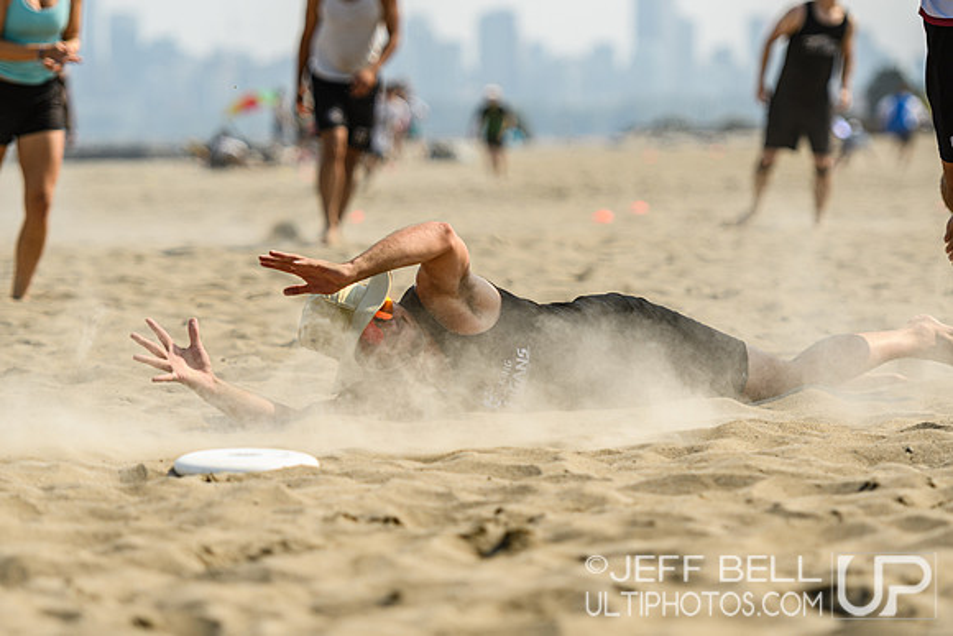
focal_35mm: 210
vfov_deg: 6.5
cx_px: 476
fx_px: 5560
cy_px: 318
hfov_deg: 9.8
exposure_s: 1/1250
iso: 100
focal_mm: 140
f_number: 3.2
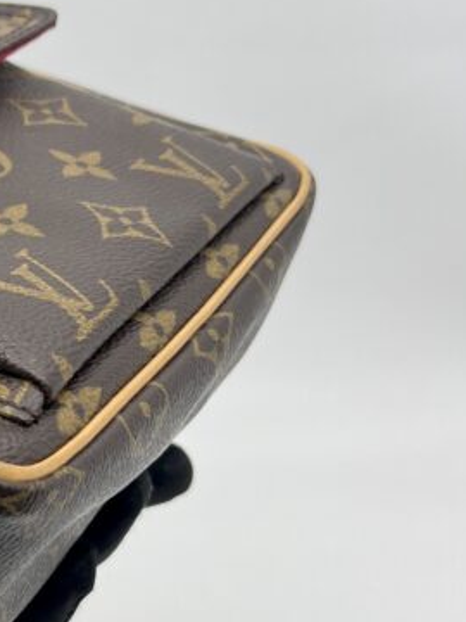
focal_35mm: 74
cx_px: -117
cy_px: 361
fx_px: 1328
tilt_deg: -32.6
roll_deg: -0.4
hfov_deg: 18.7
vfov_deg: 26.3
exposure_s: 1/100
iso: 32
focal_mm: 5.7
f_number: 1.5
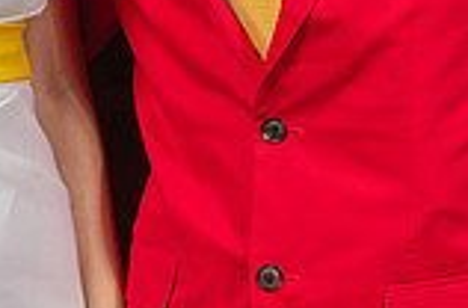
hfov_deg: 8.2
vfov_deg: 5.3
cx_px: 141
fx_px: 3276
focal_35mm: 253
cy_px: -249
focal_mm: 66
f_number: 7.1
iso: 64
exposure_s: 1/160
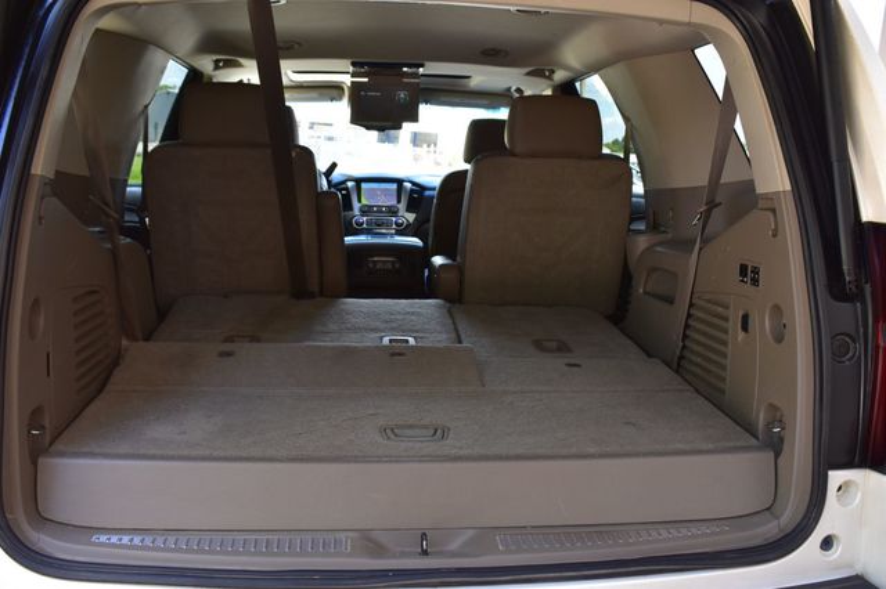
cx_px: 443
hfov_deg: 53.2
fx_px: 886
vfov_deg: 36.8
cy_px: 294
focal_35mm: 36
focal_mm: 24
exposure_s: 1/60
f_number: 8
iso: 400
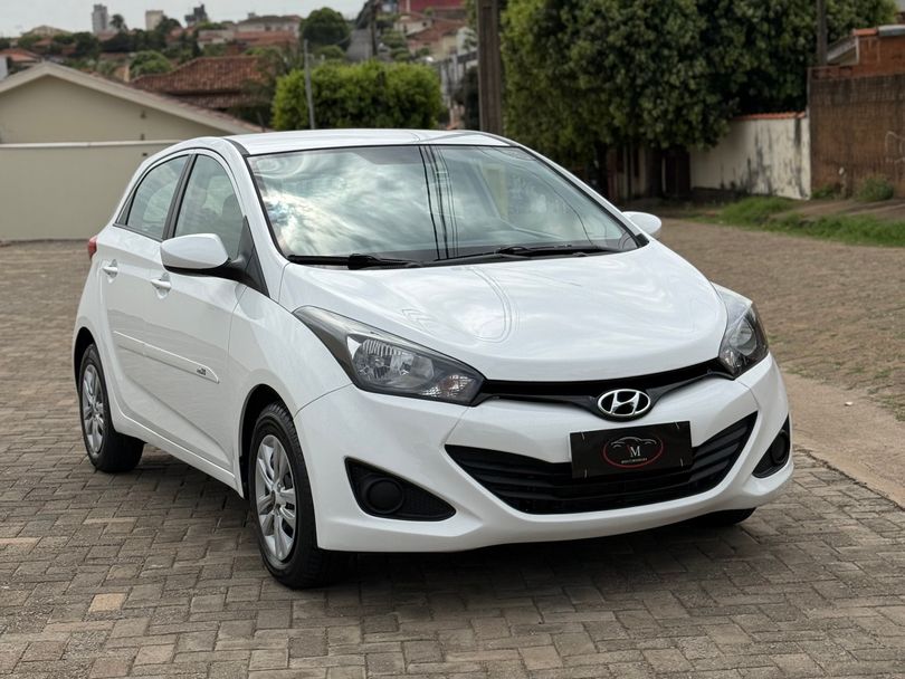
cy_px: 340
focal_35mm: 48
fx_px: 1255
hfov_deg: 39.6
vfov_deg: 30.3
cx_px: 452
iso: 64
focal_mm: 6.76
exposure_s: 1/8772
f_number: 1.78
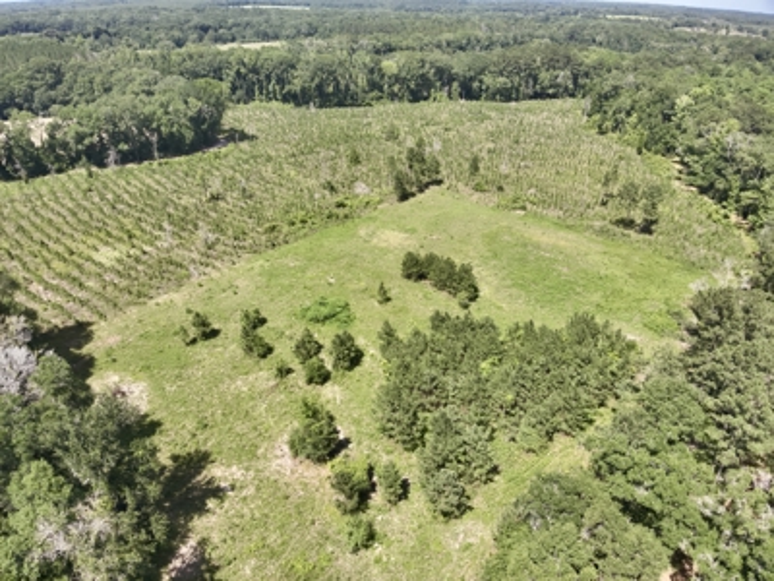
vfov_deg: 56.8
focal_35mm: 24
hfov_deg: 71.6
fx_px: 537
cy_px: 290
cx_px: 387
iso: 100
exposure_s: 1/640
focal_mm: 4.4
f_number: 2.8
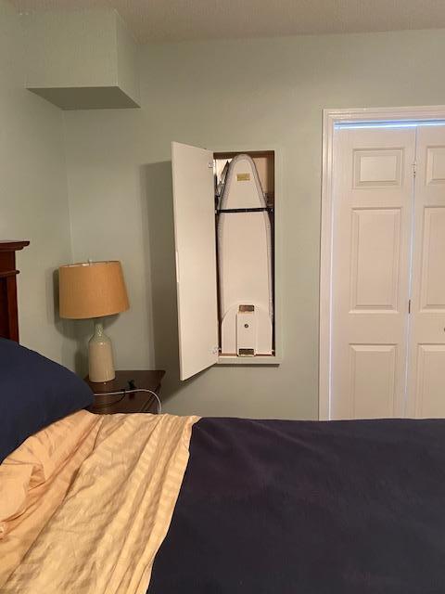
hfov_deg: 53.1
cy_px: 297
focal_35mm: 26
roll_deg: +0.6
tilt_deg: -7.2
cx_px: 222
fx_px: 446
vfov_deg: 67.3
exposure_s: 1/40
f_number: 1.8
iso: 320
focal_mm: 4.25
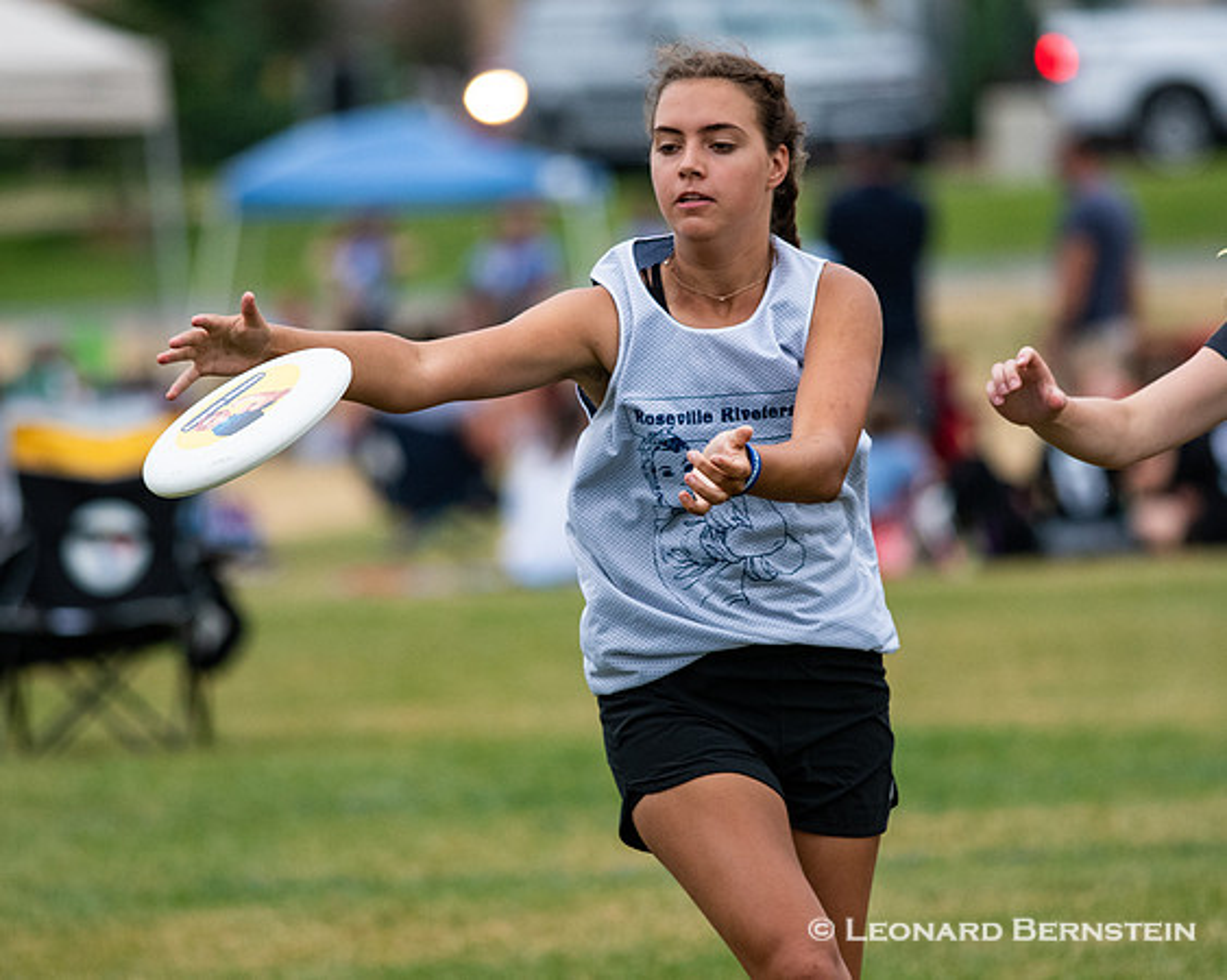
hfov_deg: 3.8
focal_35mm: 509
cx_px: 585
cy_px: 488
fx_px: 18471
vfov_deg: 3.0
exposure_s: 1/2500
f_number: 4.5
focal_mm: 300
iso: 1600
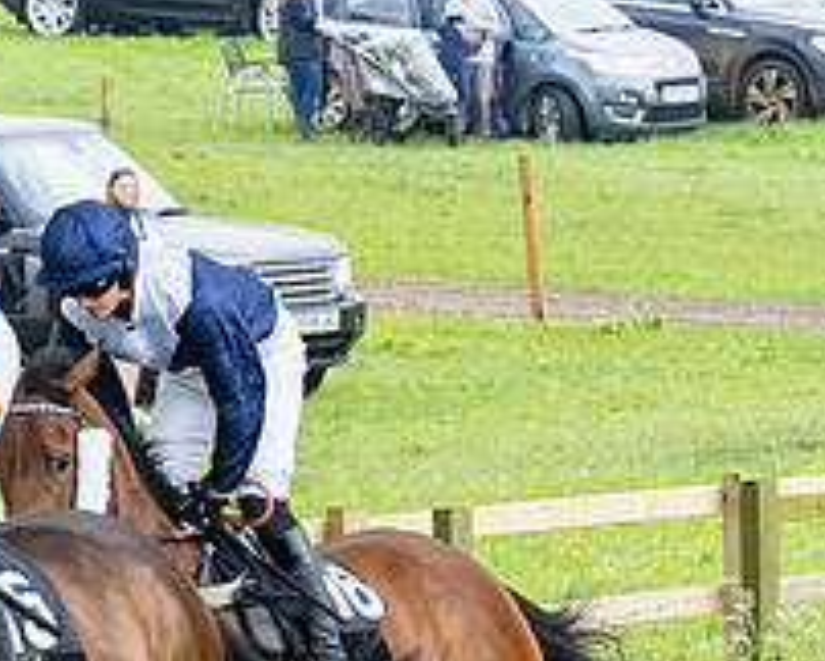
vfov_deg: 3.1
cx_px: -212
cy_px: 699
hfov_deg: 3.9
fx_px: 12147
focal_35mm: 497
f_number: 4
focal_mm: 70
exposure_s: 1/1600
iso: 800
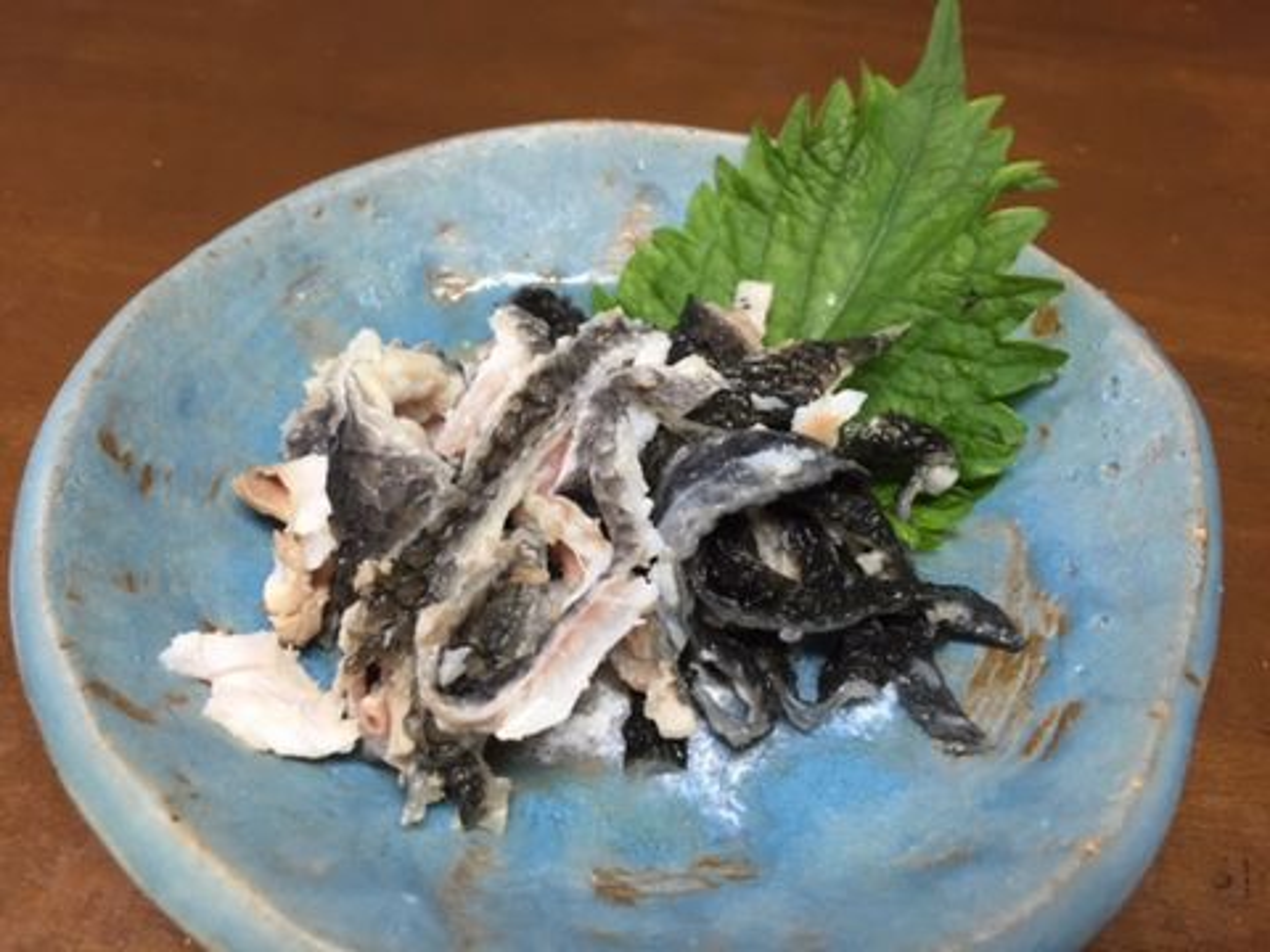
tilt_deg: -49.7
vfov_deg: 48.2
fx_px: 1064
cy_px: 476
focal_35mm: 29
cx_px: 635
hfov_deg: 61.7
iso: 160
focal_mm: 4.15
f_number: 2.2
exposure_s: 1/33
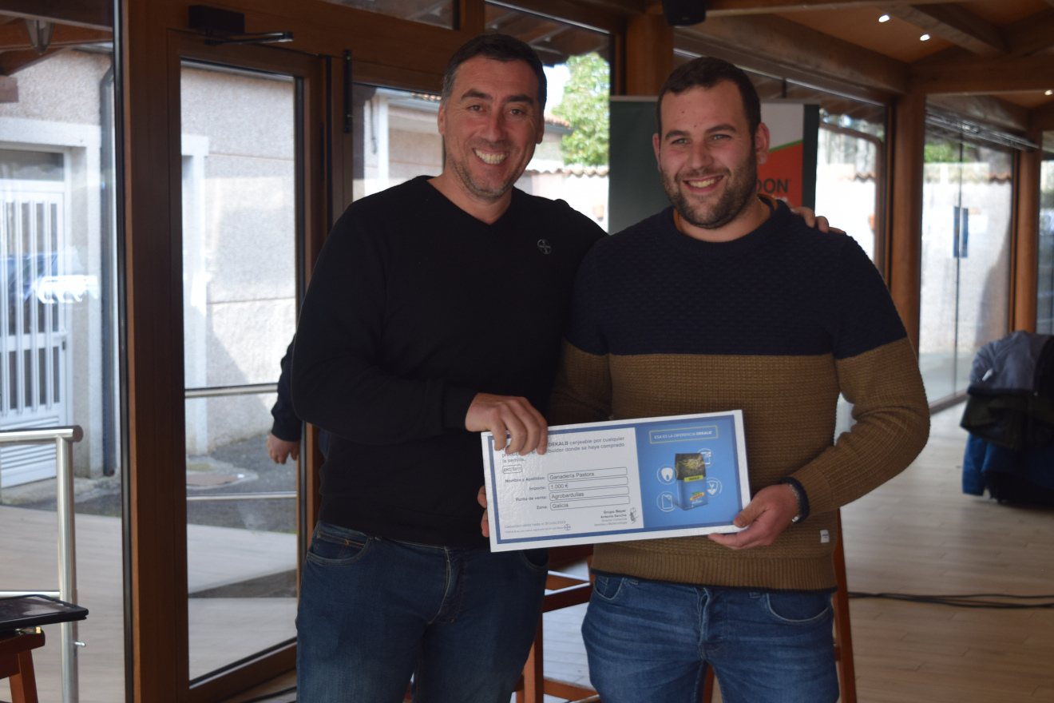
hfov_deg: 41.1
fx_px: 1405
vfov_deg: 28.1
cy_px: 352
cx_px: 527
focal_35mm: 48
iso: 400
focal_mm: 32
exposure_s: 1/125
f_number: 5.6
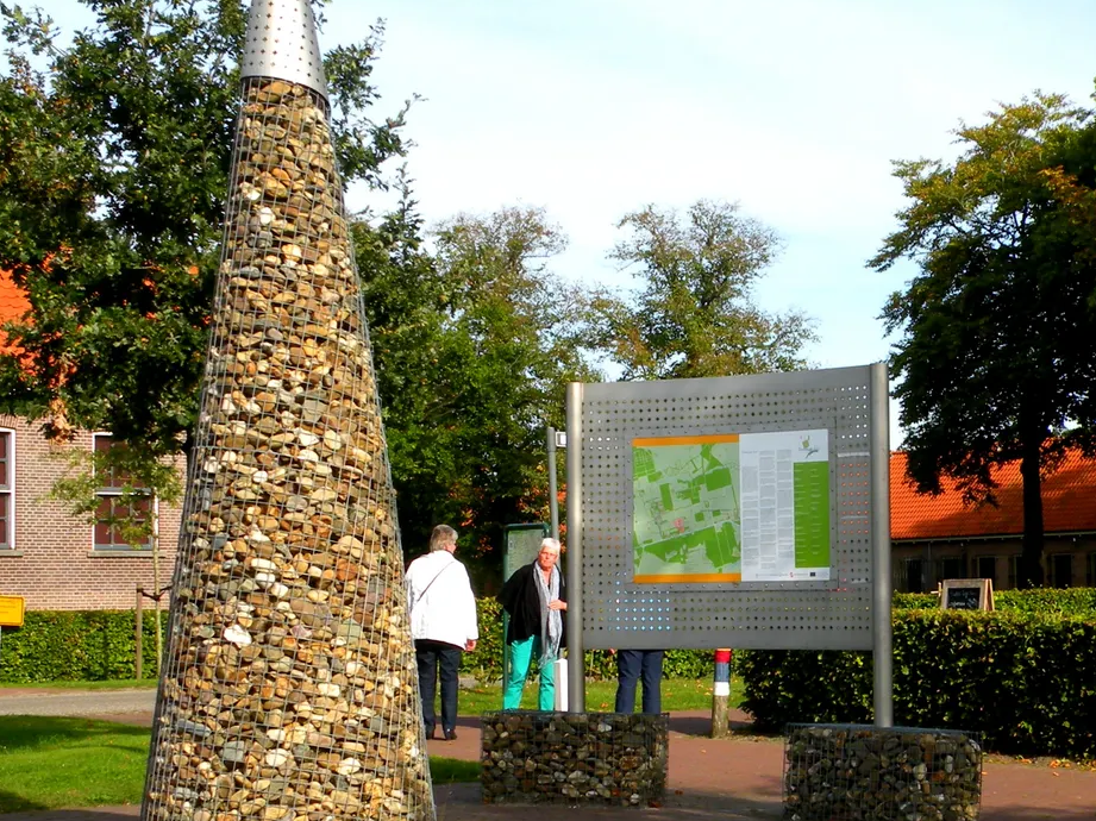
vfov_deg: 20.1
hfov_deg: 26.4
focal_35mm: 73
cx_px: 818
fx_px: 2310
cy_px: 474
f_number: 5.6
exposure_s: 1/225
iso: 64
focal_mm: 7.4
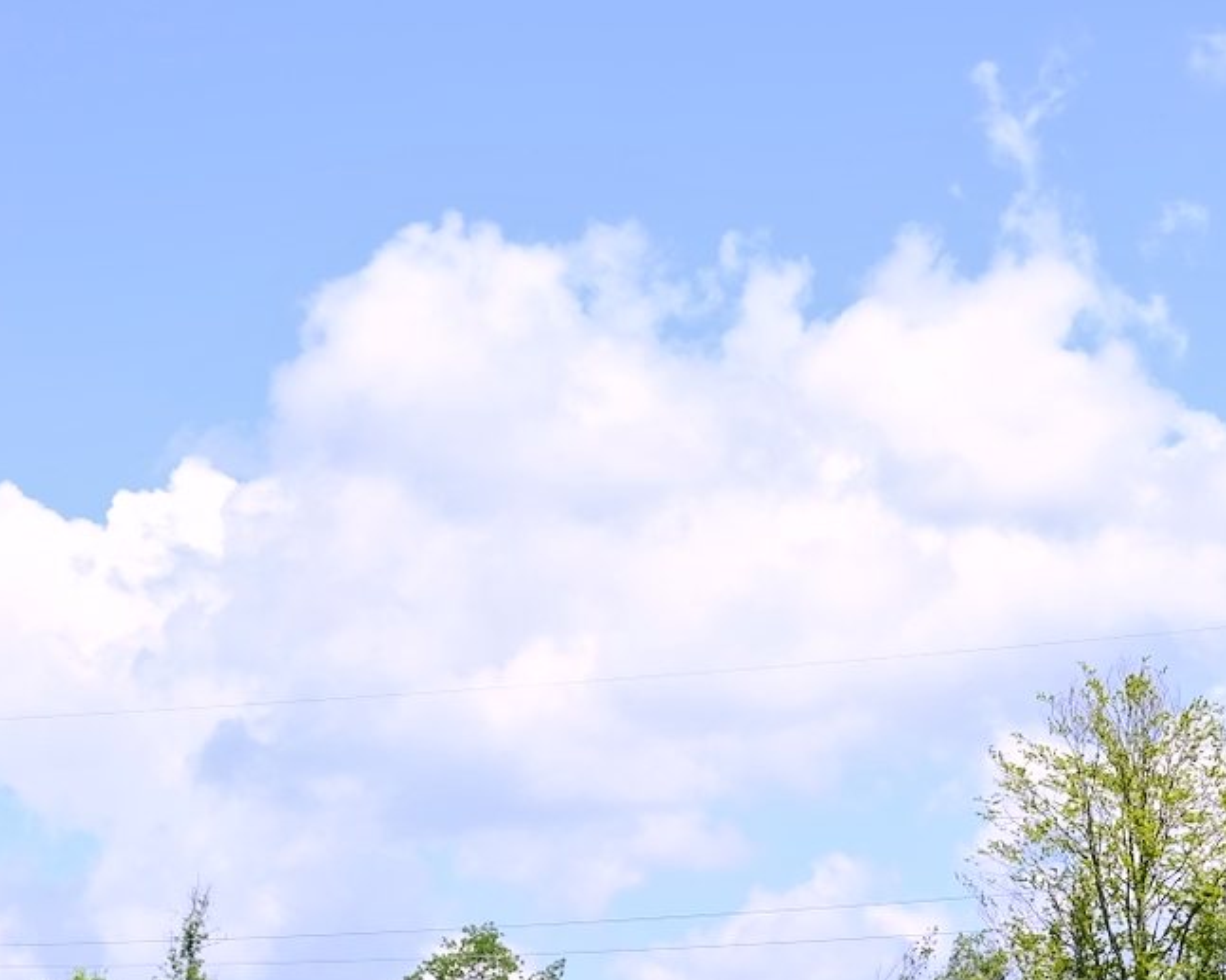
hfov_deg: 11.5
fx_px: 6021
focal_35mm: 166
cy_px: 1414
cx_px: 1342
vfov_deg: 9.1
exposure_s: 1/125
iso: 100
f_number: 8
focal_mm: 70
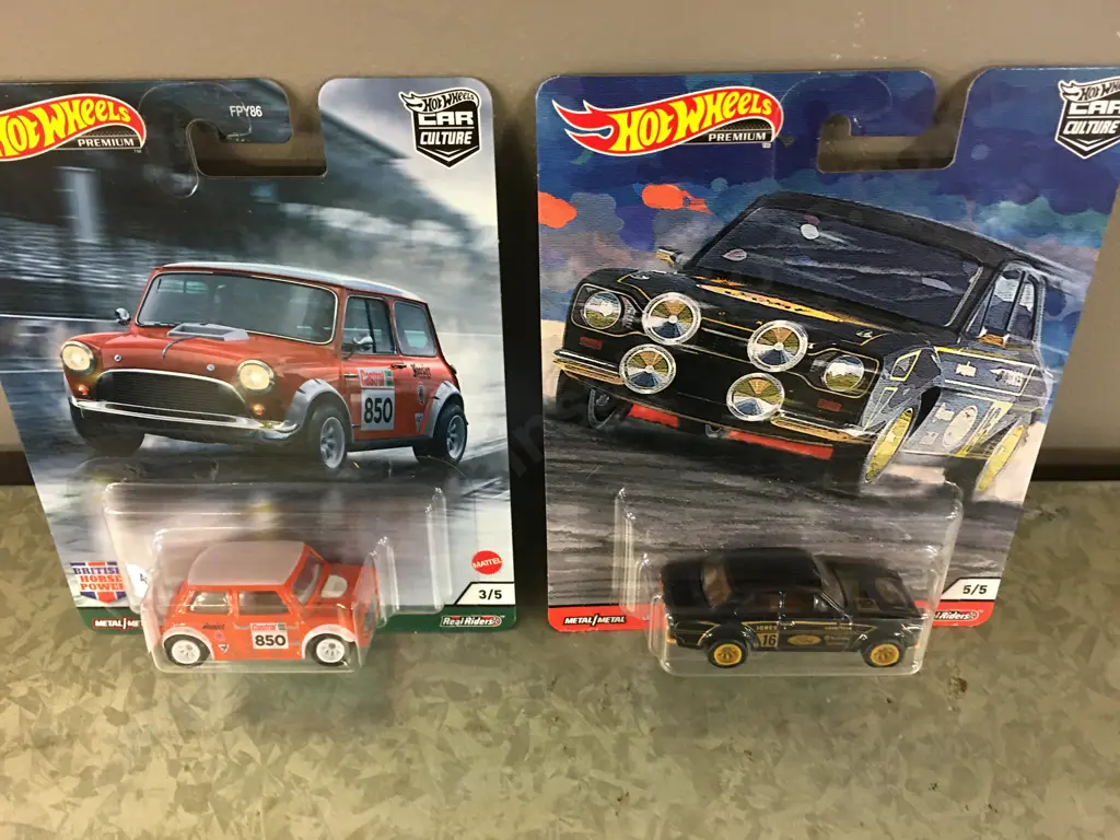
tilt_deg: -56.3
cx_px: 560
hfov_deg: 61.7
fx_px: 938
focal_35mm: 29
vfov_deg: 48.2
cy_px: 420
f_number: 2.2
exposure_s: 1/10
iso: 80
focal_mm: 4.15
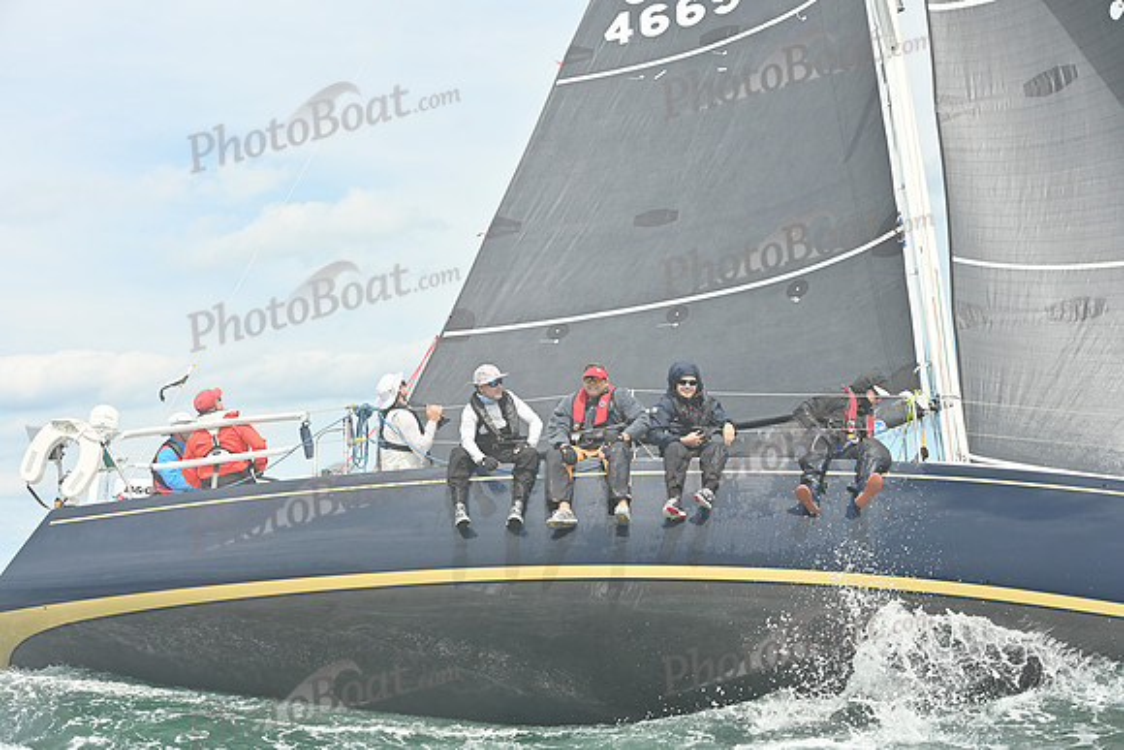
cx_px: 562
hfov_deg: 25.4
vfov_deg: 17.1
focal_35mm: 80
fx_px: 2498
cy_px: 375
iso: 320
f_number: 7.1
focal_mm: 80
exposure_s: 1/1250
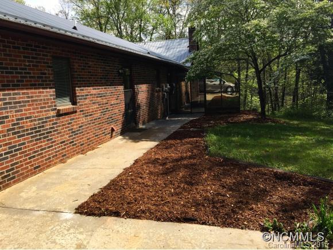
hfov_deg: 61.6
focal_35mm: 29
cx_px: 166
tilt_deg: -5.0
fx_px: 279
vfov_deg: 48.3
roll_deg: +1.8
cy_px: 125
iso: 32
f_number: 2.2
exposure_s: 1/1464
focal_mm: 4.15
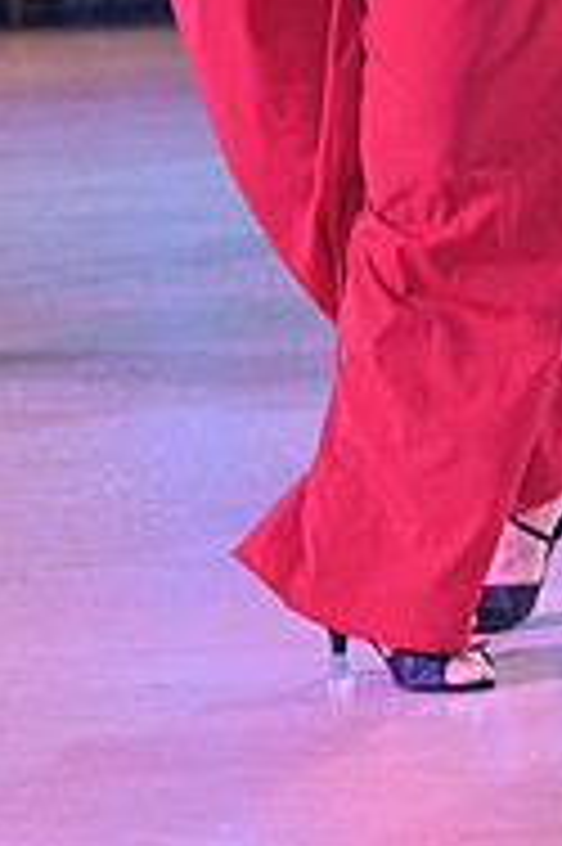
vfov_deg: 6.7
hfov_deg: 4.5
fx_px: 7108
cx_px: 285
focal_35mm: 303
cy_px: -356
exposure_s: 1/320
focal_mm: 98
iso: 2800
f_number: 5
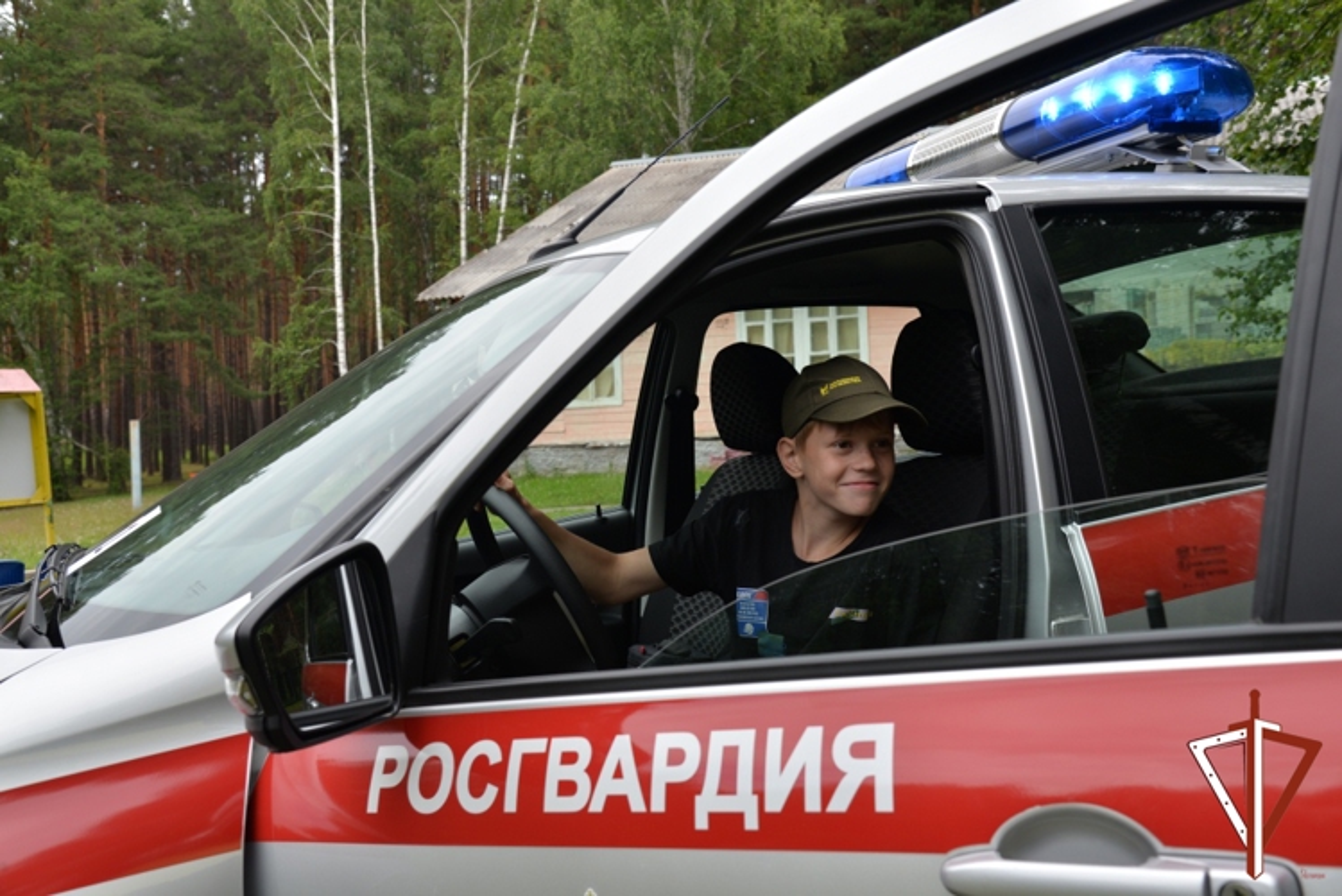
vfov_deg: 35.1
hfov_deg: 50.7
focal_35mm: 38
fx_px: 1417
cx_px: 671
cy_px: 448
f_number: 7.1
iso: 200
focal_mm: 38
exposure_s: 1/200
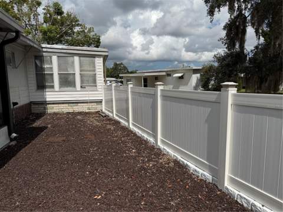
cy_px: 106
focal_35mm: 24
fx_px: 196
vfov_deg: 56.8
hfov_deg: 71.6
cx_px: 142
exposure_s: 1/11905
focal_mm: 6.76
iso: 80
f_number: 1.78
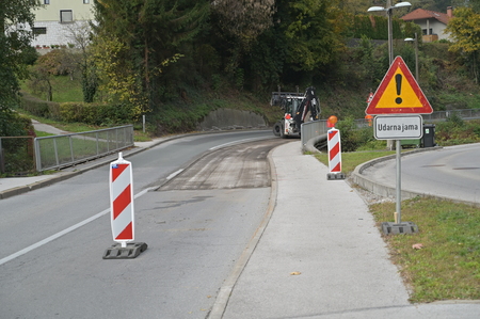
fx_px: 759
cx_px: 240
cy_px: 160
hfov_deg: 35.1
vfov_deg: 23.7
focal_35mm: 57
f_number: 4
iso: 500
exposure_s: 1/2000
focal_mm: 57
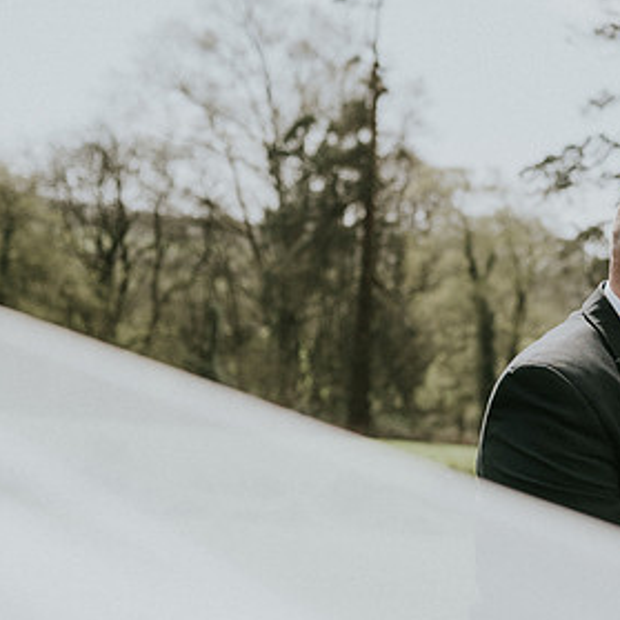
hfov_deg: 21.7
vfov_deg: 22.8
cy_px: 296
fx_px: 1540
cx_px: 660
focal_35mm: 76
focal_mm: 35
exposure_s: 1/6400
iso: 250
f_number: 2.8
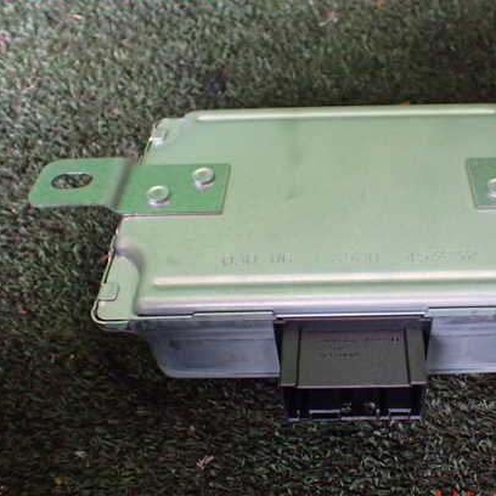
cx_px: 346
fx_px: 632
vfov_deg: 42.8
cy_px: 244
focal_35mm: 39
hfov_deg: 42.0
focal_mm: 5.4
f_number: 2.3
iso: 800
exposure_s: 1/125
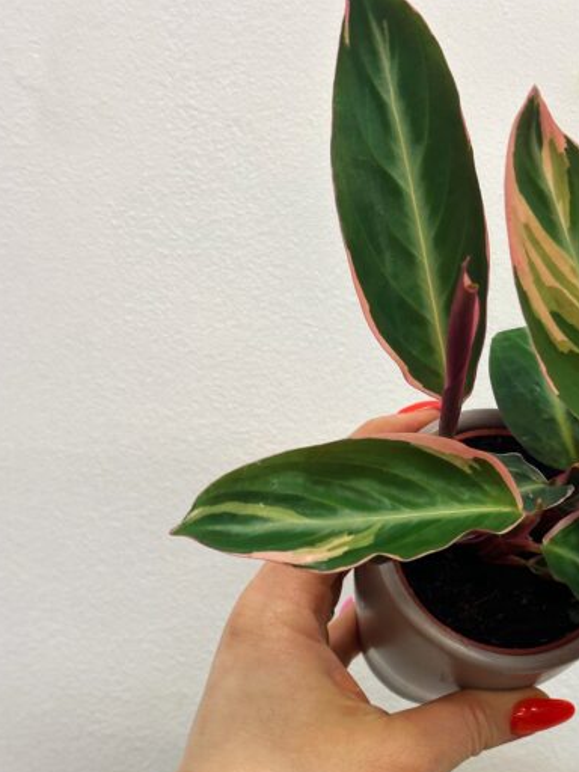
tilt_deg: -16.7
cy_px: 529
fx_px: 1673
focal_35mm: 75
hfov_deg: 19.5
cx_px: 409
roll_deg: -0.1
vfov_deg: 25.8
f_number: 1.78
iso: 100
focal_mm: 6.86
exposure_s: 1/50
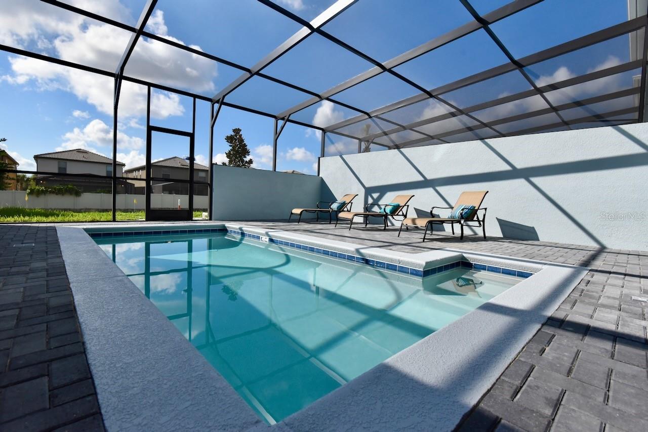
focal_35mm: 16
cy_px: 216
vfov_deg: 73.8
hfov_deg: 96.7
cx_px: 324
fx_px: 288
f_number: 8
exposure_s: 1/4000
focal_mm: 16
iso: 1800
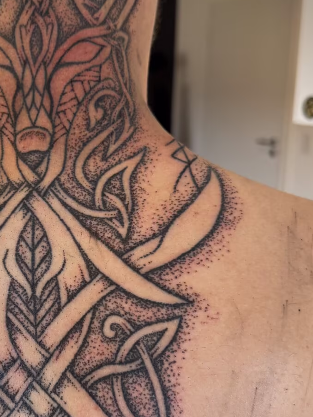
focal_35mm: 51
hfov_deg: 27.8
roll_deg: +1.0
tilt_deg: -14.4
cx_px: 52
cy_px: 255
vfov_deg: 37.3
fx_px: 615
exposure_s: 1/121
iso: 125
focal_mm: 6.76
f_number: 1.78
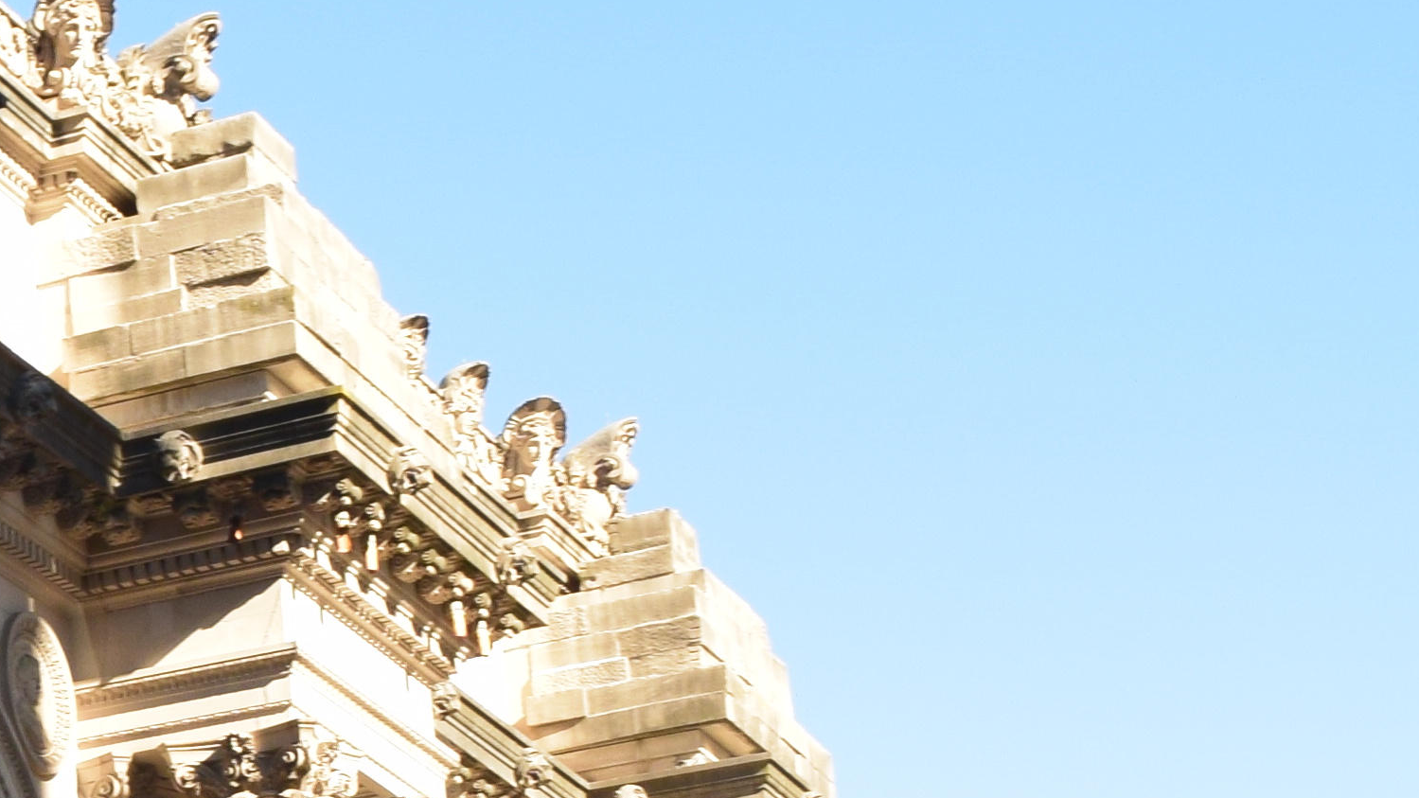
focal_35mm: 132
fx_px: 4970
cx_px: -1014
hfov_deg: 14.6
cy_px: 1077
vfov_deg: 9.0
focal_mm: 21
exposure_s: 1/160
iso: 400
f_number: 10
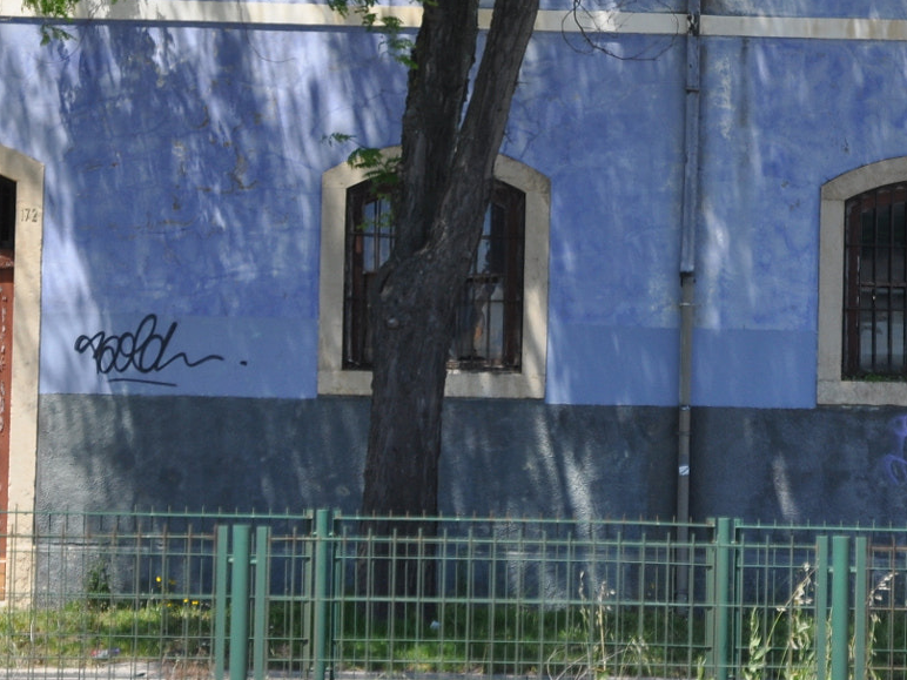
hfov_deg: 9.4
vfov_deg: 7.0
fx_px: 5510
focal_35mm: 210
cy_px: 81
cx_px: 679
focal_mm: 55
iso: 200
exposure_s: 1/500
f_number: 5.3
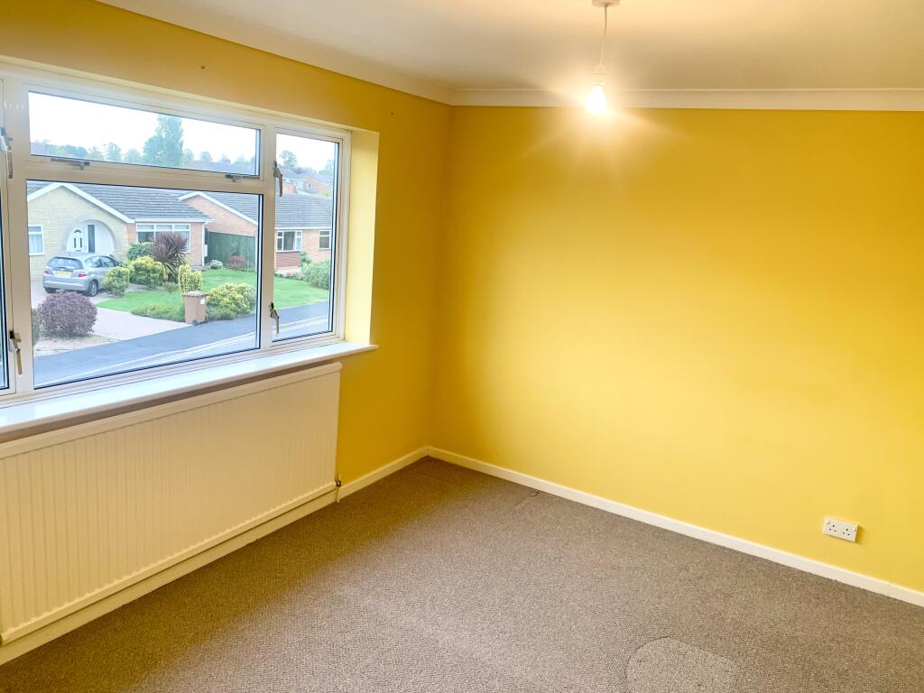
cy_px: 346
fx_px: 694
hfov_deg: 67.3
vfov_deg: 53.1
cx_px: 462
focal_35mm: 26
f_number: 1.8
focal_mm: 4.25
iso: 80
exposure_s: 1/100
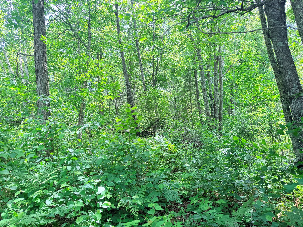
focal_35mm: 24
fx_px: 210
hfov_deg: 71.6
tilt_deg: +5.5
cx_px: 152
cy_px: 114
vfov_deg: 56.8
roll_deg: +2.7
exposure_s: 1/195
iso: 80
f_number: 1.78
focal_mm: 6.76
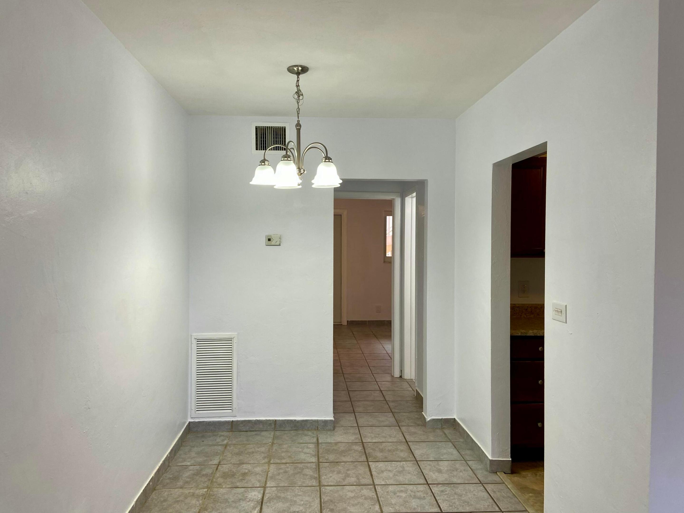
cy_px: 256
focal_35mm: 26
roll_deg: +0.6
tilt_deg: -2.9
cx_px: 342
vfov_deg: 53.1
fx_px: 514
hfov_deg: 67.3
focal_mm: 4.25
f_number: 1.8
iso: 80
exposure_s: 1/120
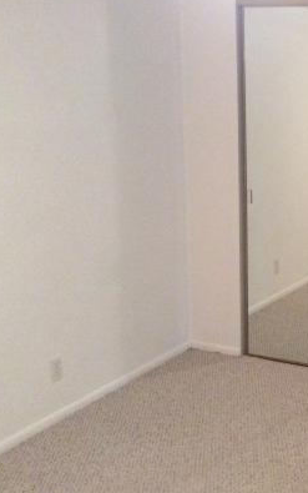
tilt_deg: -12.4
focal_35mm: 55
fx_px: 738
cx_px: 363
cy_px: 223
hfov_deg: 21.9
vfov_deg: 36.9
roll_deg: -1.0
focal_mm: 3.3
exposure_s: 1/24
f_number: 2.4
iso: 250
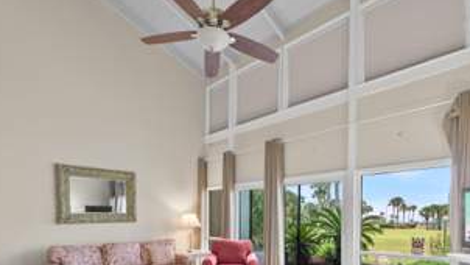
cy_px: 218
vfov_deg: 51.8
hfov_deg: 86.5
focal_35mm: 20
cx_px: 251
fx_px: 249
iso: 400
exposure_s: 1/4
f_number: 7.1
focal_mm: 12
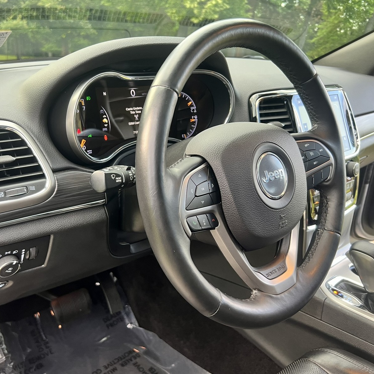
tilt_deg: -23.8
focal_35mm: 31
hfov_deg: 51.8
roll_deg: -4.7
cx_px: 135
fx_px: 379
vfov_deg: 52.5
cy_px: 187
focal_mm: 5.7
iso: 125
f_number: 1.5
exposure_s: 1/61
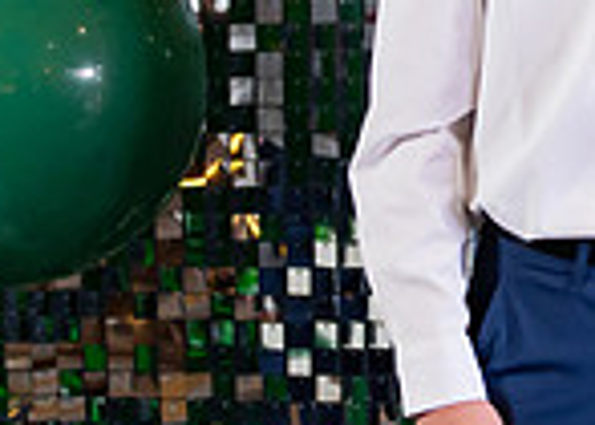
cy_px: -4
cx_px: 886
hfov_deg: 9.5
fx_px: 3498
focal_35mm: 207
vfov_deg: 6.9
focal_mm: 50
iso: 800
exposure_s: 1/320
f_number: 1.2
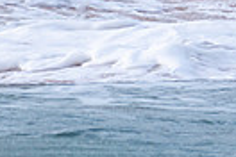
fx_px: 21599
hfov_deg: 0.6
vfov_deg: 0.4
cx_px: 207
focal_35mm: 3295
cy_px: -90
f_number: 5.6
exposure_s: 1/1250
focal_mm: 500
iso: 200
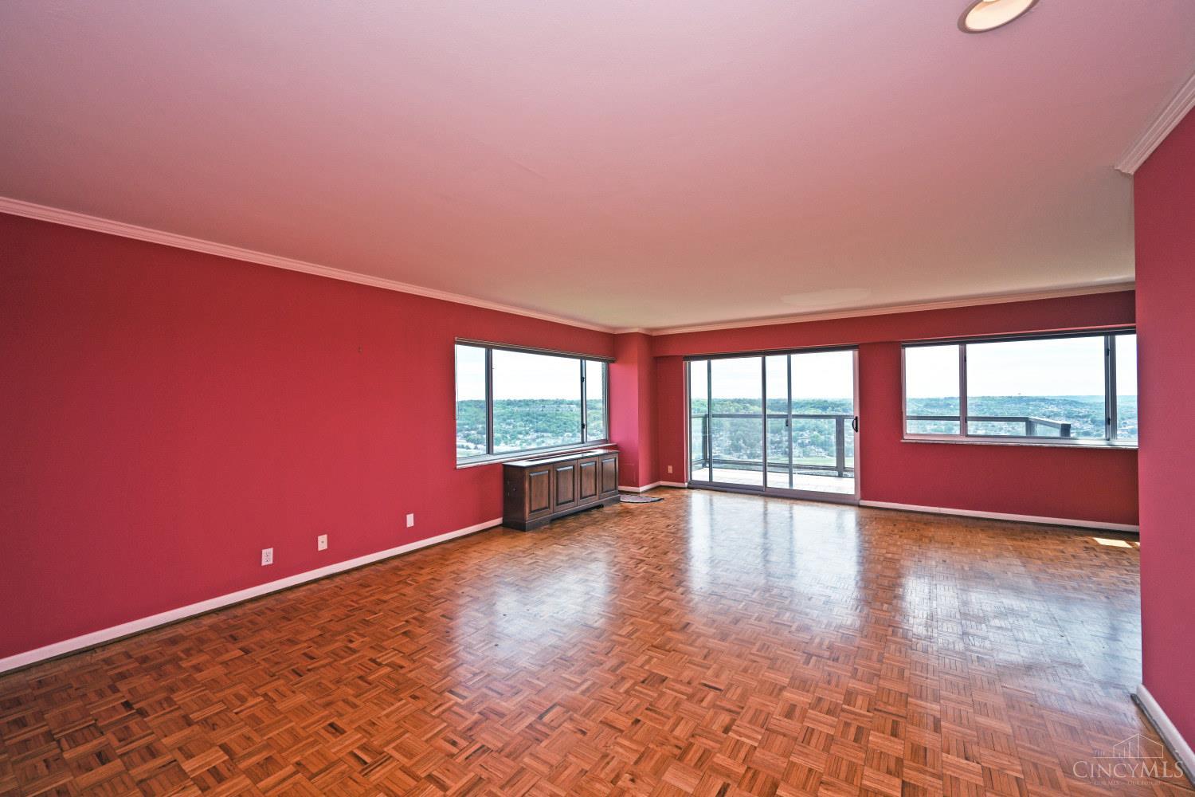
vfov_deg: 81.2
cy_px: 398
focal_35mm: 14
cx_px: 598
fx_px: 465
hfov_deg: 104.3
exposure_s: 1/200
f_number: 7.1
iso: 100
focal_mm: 14
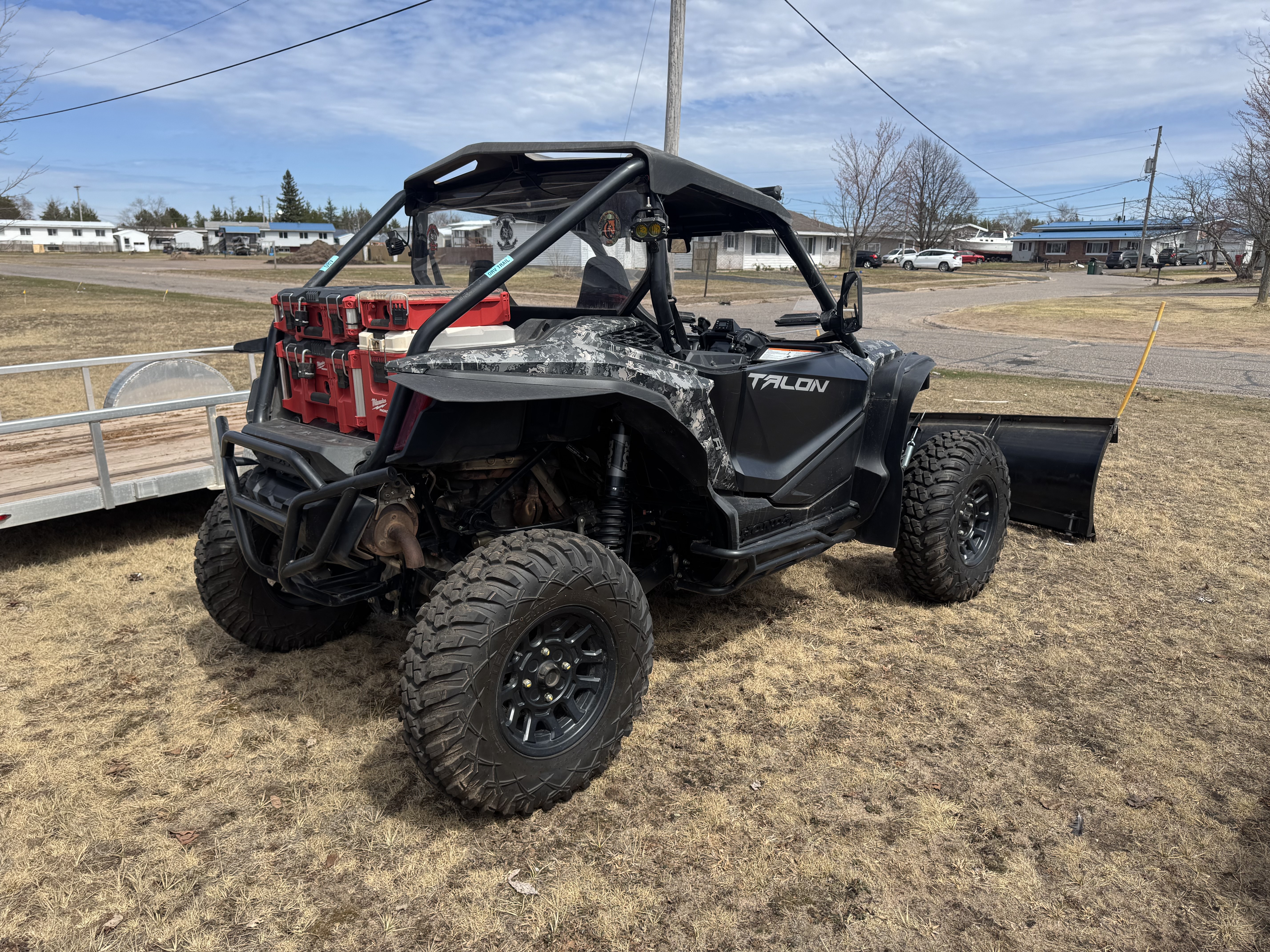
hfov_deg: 71.6
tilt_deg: -14.5
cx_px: 635
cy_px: 476
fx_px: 881
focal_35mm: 24
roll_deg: -1.1
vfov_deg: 56.8
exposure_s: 1/4049
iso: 80
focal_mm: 6.76
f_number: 1.78
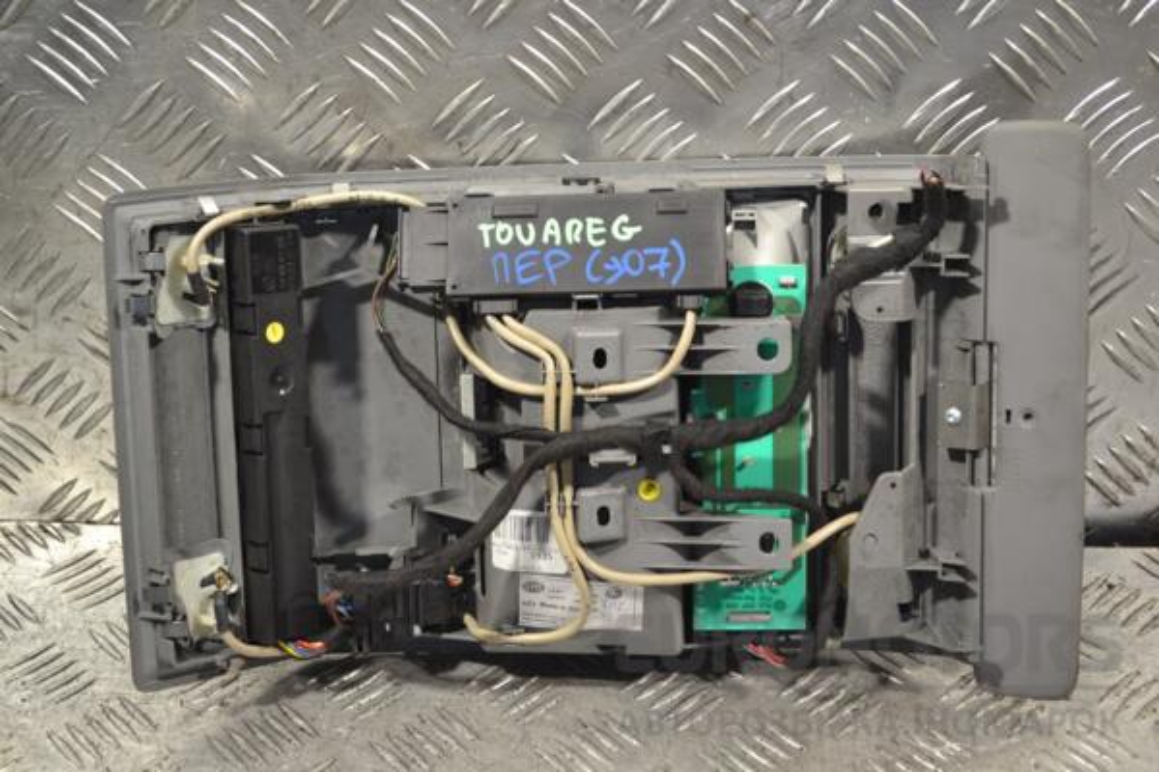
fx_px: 1835
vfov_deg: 23.8
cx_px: 580
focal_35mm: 57
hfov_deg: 35.1
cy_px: 386
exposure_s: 1/60
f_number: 5
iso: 500
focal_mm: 38
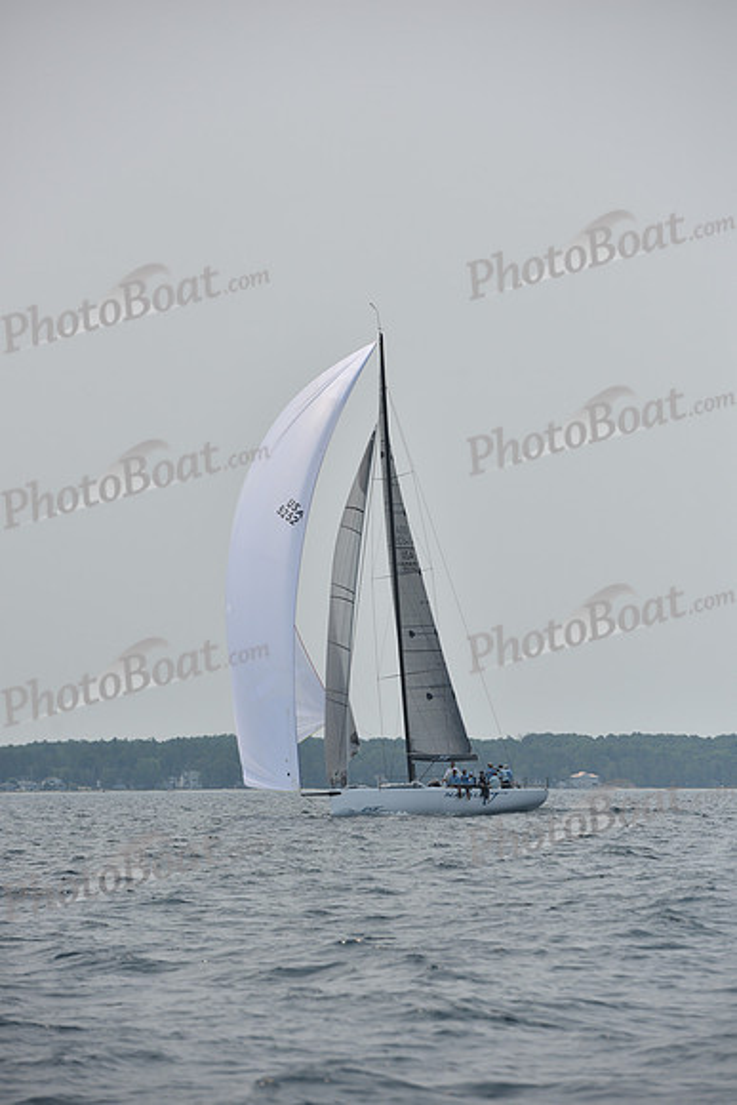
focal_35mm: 170
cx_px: 368
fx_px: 5217
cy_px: 552
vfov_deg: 12.1
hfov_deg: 8.1
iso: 250
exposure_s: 1/3200
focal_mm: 170
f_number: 5.6
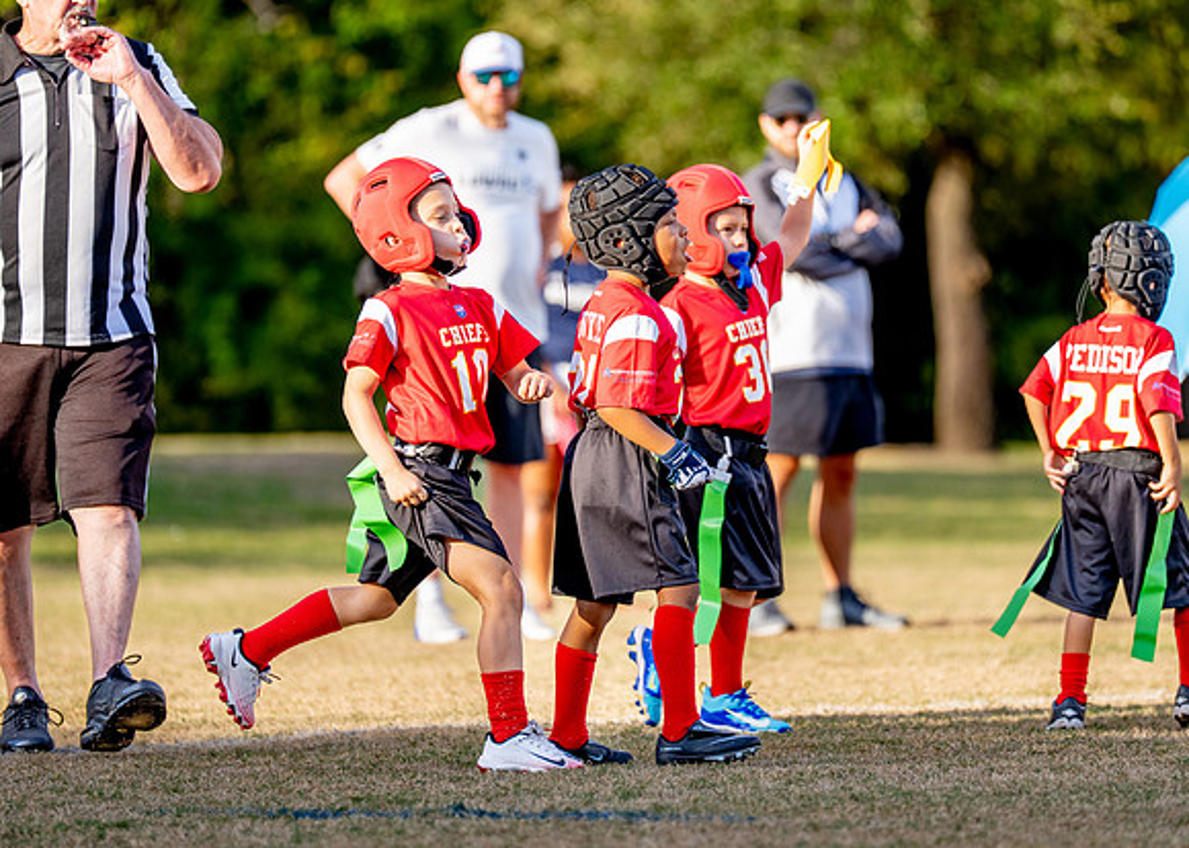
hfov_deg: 6.6
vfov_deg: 4.7
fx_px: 10320
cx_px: 674
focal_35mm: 306
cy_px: 303
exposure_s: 1/1600
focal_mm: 200
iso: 250
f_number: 2.8
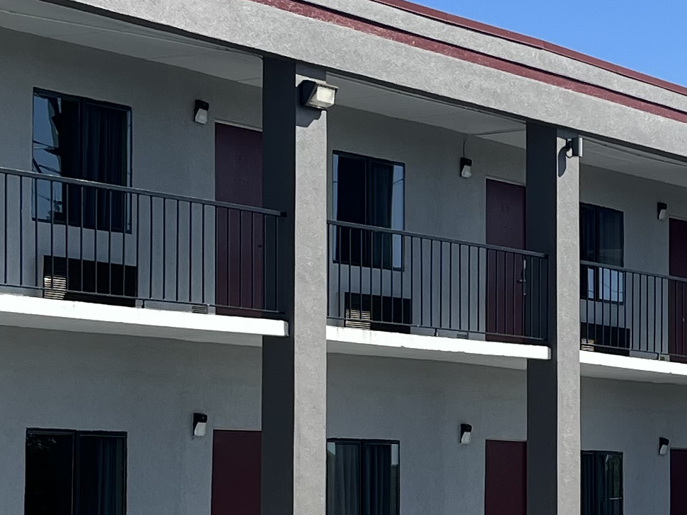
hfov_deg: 18.0
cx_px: 582
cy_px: 354
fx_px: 2143
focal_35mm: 108
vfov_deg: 13.7
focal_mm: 5.1
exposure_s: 1/3215
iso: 50
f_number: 1.6
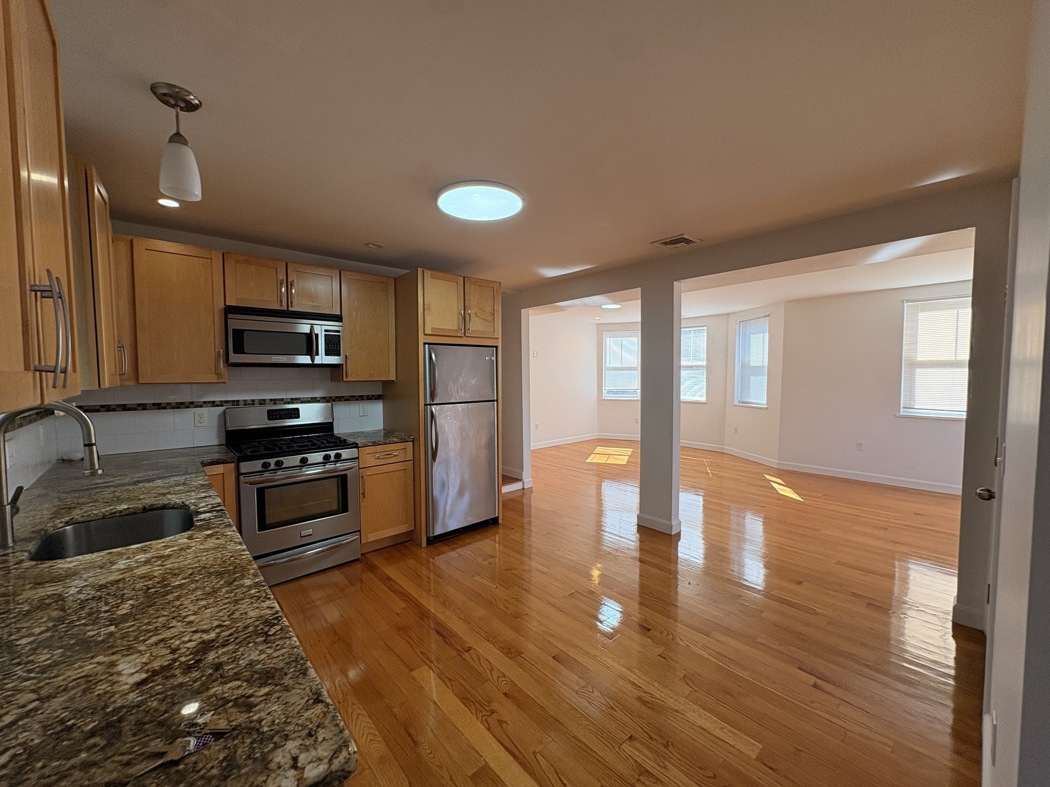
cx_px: 525
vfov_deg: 85.7
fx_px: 425
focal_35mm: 14
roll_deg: +0.8
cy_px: 394
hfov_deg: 102.1
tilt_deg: -3.3
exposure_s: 1/132
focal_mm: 2.22
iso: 64
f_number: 2.2
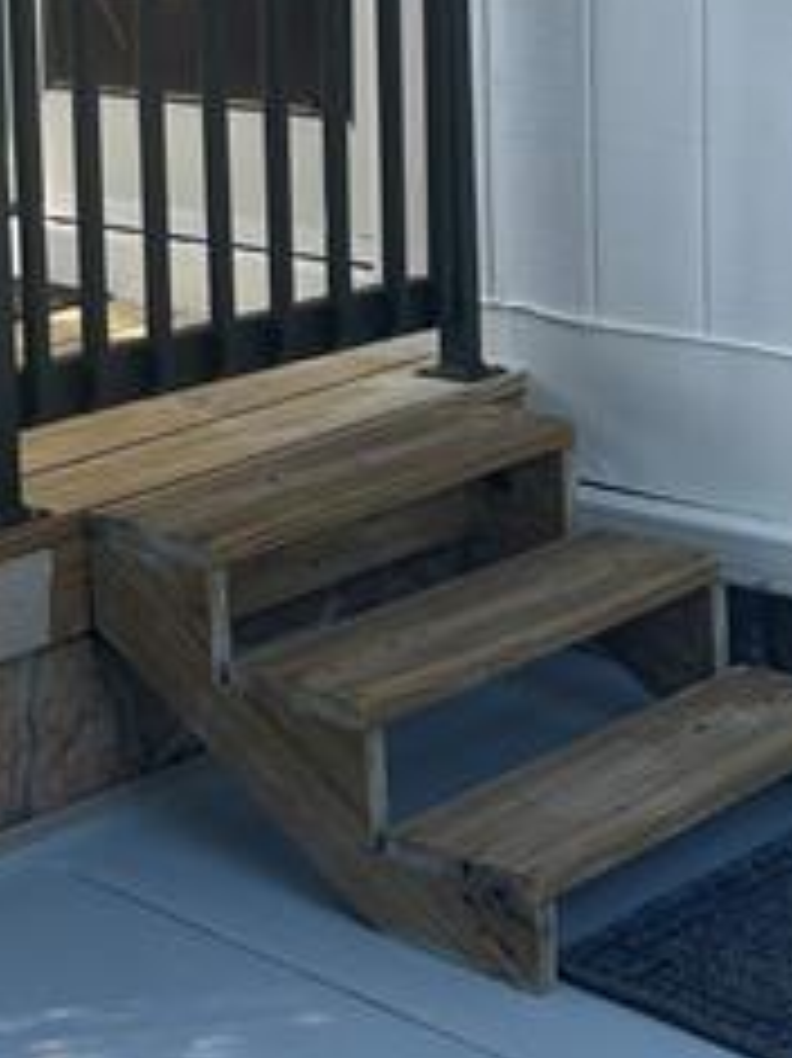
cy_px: -59
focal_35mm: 85
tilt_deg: -4.3
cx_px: -292
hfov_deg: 16.2
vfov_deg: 22.0
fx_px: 2595
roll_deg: +1.7
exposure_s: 1/666
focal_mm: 5.7
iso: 50
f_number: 1.5
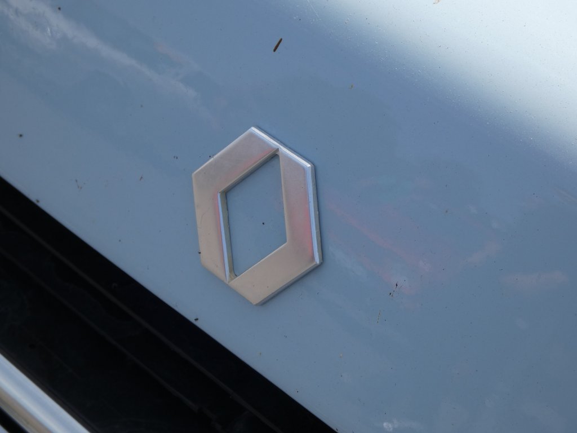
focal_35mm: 93
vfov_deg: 15.9
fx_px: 1550
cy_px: 216
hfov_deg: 21.1
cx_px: 288
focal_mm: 16.6
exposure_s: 1/500
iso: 80
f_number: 4.7
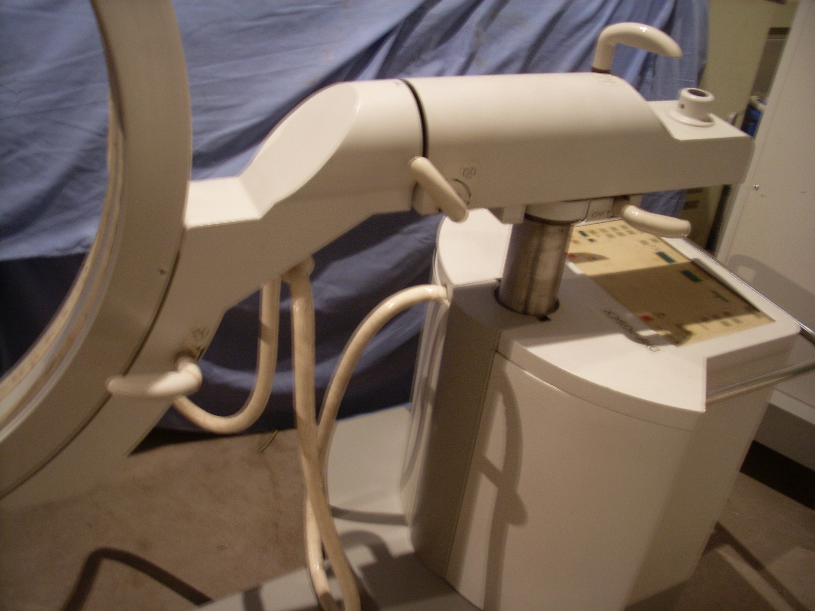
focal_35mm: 38
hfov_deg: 49.0
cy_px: 306
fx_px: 895
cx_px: 408
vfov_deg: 37.7
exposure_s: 1
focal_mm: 6.3
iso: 80
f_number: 3
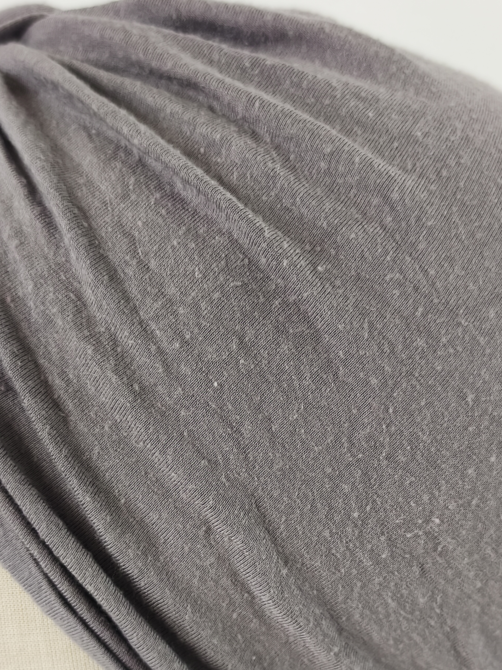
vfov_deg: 36.7
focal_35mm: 51
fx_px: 986
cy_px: 492
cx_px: 230
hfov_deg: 28.5
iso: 50
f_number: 1.65
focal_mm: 6.14
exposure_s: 1/40
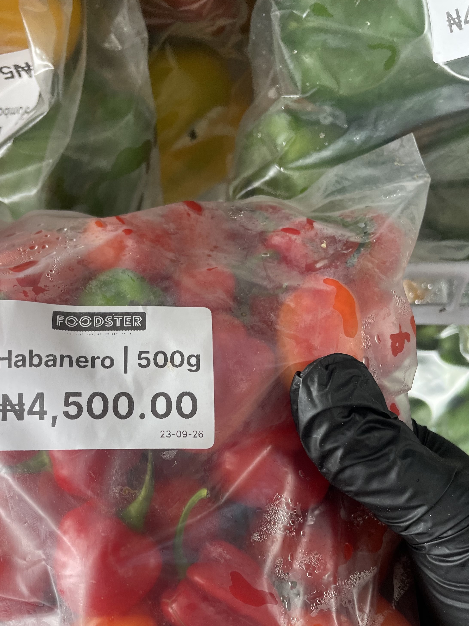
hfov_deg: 39.3
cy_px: 424
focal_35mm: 36
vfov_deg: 50.3
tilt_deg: -54.8
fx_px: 650
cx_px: 170
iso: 50
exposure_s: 1/121
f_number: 1.6
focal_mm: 4.2
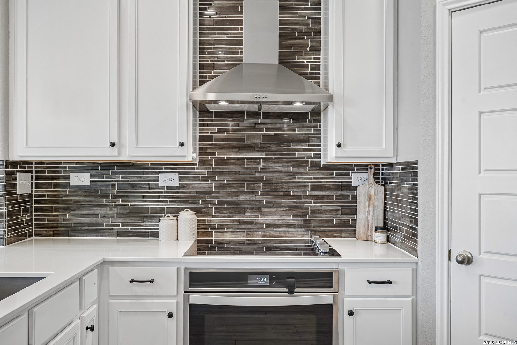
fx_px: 431
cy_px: 172
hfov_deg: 61.9
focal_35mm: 30
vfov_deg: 43.6
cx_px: 258
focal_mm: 30
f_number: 8
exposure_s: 1/25
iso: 400
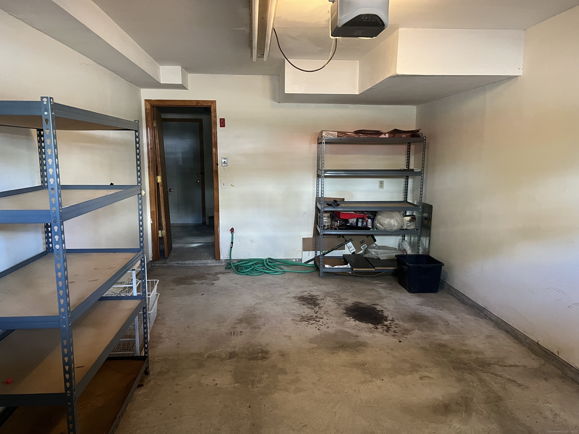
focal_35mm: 26
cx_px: 290
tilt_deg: -8.9
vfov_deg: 53.1
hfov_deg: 67.3
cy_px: 217
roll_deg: +0.0
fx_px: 435
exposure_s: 1/60
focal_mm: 5.7
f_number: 1.5
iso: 500
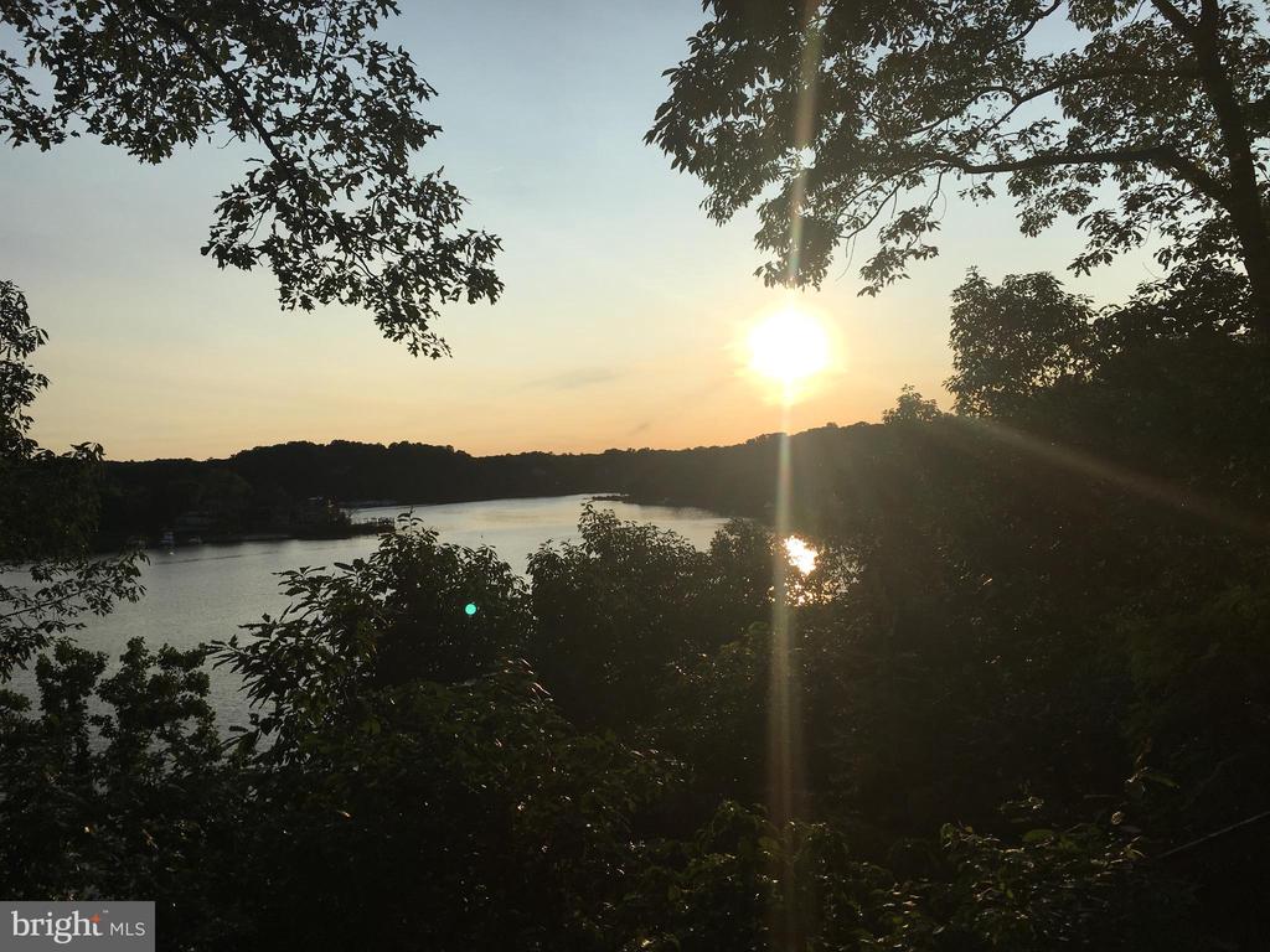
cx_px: 635
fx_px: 1064
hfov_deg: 61.7
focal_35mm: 29
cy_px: 476
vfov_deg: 48.2
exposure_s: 1/3077
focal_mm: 4.15
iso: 25
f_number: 2.2
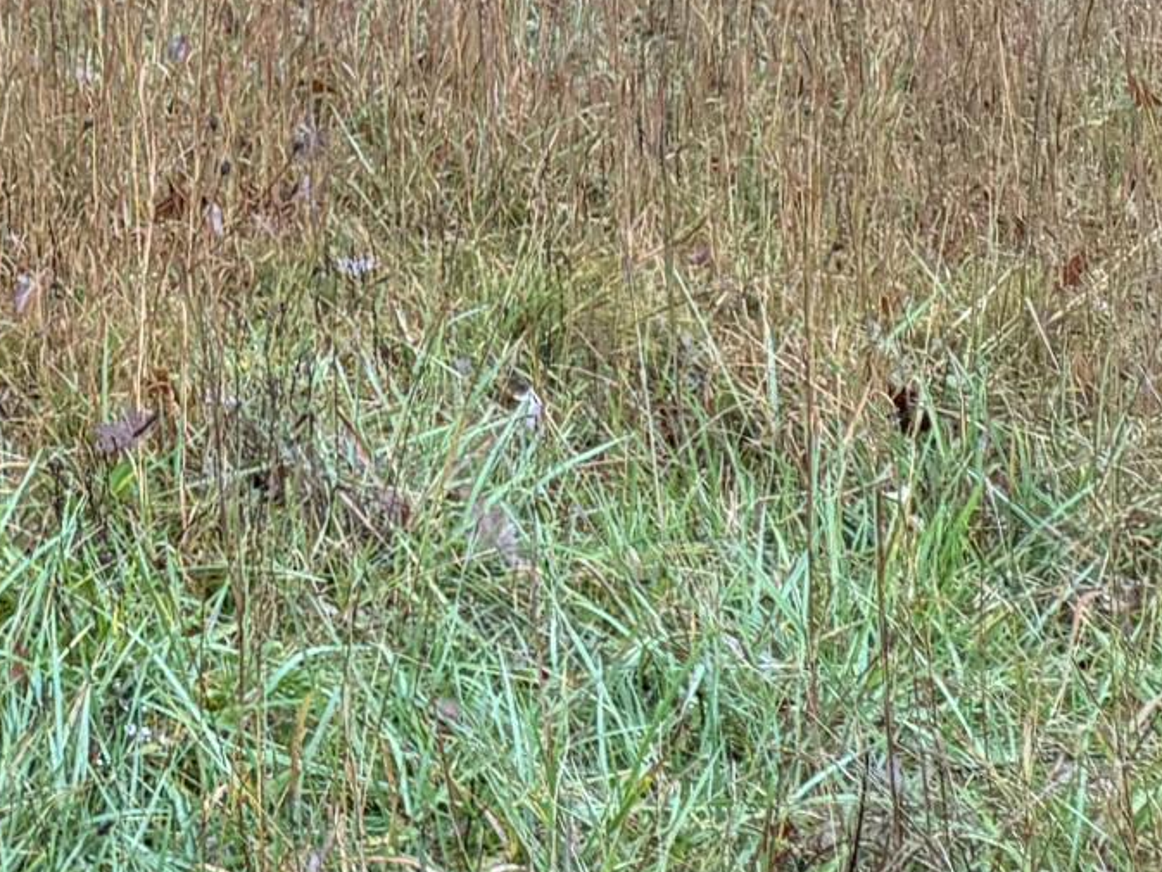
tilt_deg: +1.4
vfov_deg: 12.3
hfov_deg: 14.7
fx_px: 3592
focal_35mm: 107
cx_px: -1248
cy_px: -841
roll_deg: +2.0
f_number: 1.78
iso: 125
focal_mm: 6.76
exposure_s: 1/174
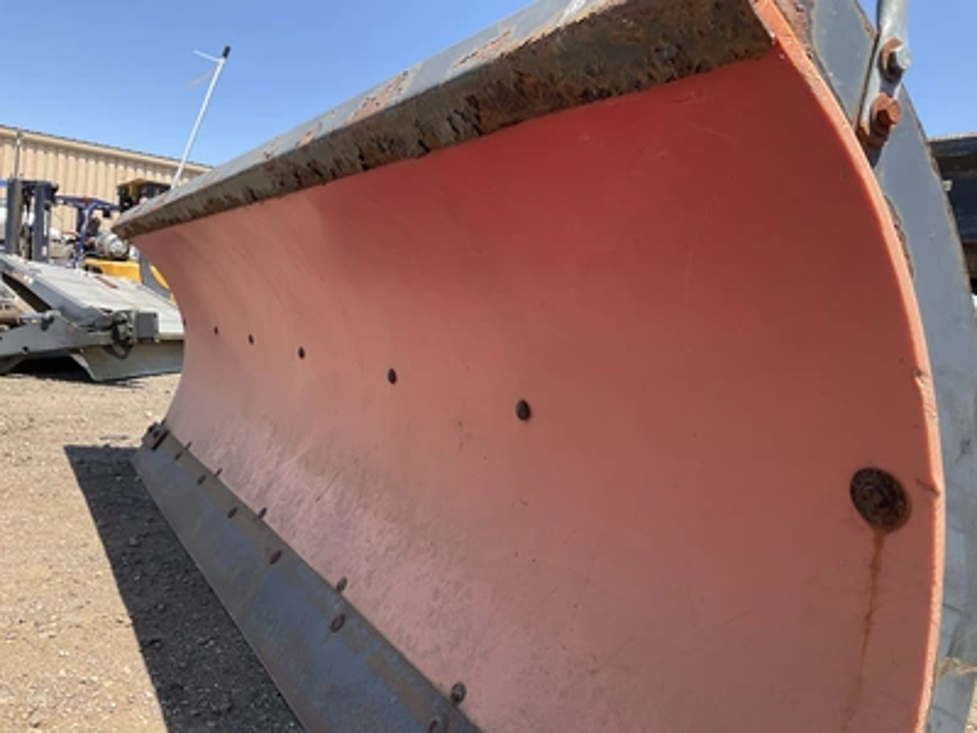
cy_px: 366
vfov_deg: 48.2
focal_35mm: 29
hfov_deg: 61.7
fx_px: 818
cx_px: 488
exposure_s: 1/574
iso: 25
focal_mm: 3
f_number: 1.8
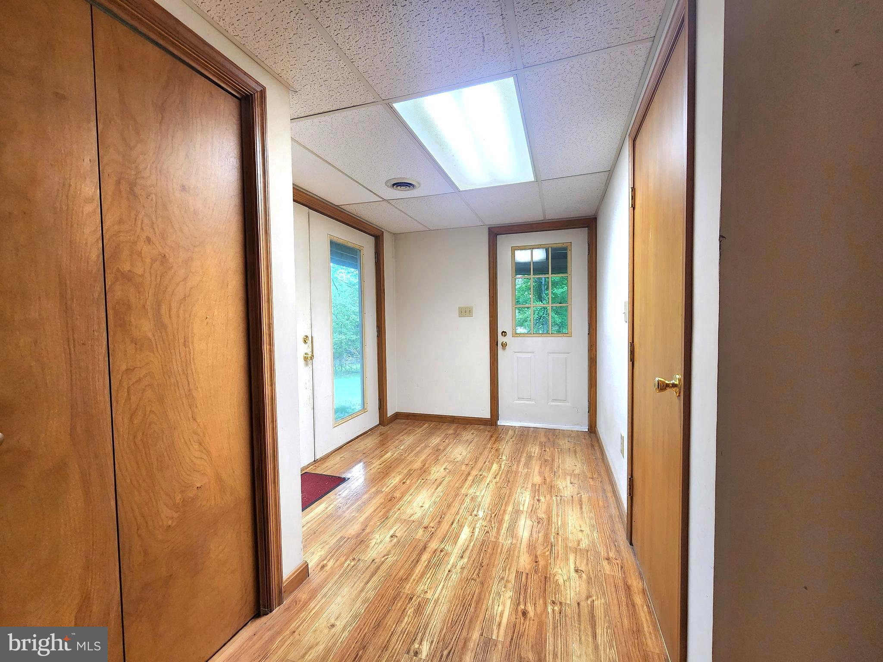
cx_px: 442
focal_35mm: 13
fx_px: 332
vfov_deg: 89.9
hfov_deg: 106.2
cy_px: 331
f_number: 2.2
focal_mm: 2.2
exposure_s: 1/60.2
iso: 200
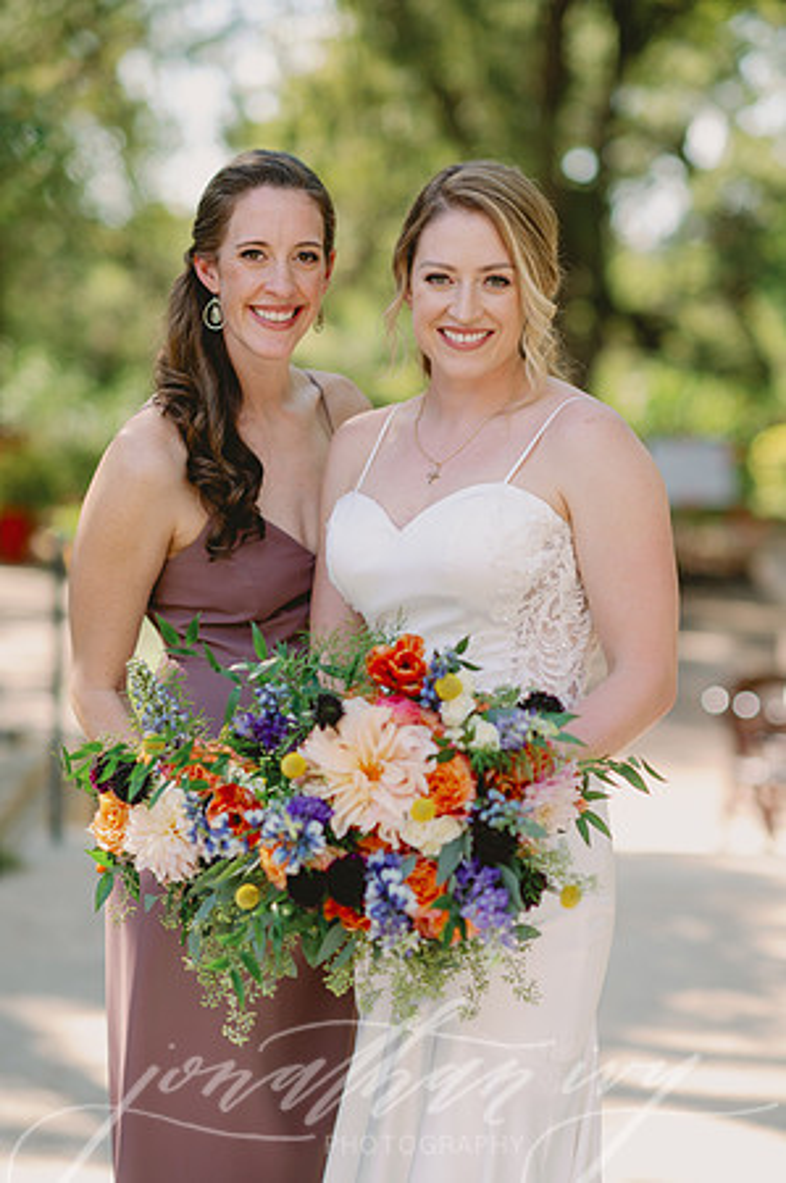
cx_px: 393
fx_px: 2790
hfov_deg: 16.0
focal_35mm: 85
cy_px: 592
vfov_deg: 23.9
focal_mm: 85
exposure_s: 1/640
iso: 100
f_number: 2.2
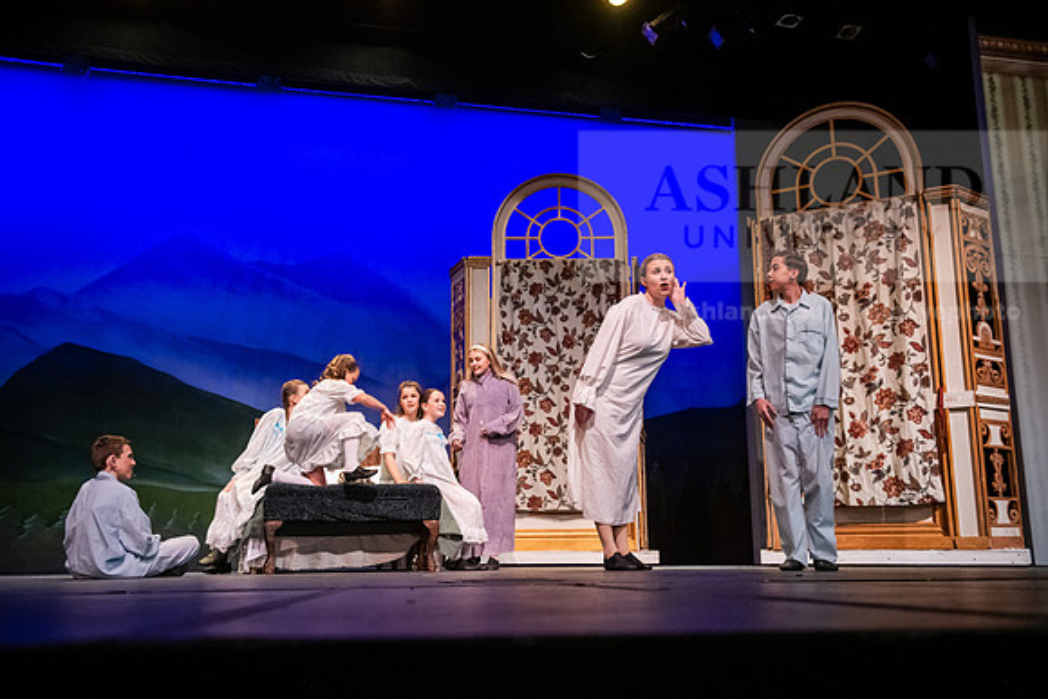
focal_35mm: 36
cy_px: 350
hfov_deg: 53.1
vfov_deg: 36.9
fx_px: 1048
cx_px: 524
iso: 4000
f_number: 3.2
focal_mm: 36
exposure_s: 1/160
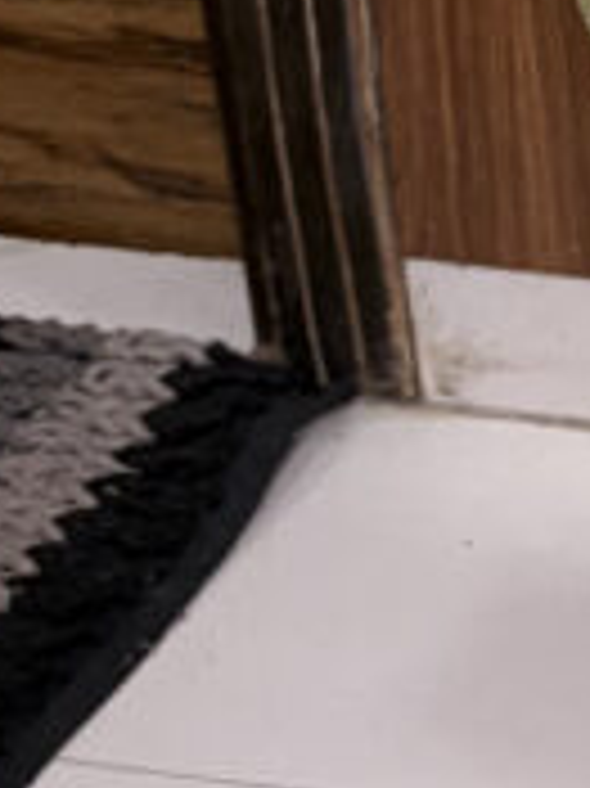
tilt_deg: -23.5
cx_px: 1401
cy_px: -385
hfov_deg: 9.5
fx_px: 3163
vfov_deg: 13.4
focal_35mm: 139
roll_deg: -0.3
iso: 160
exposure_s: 1/50
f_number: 1.6
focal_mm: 5.96
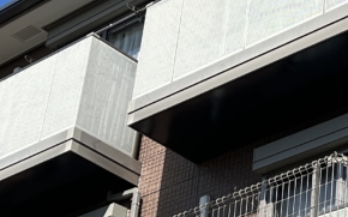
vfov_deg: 10.7
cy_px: 104
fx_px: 1157
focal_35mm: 122
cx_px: 314
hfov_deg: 16.9
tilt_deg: +32.2
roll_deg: -2.9
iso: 50
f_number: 1.5
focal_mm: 5.7
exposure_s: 1/3704
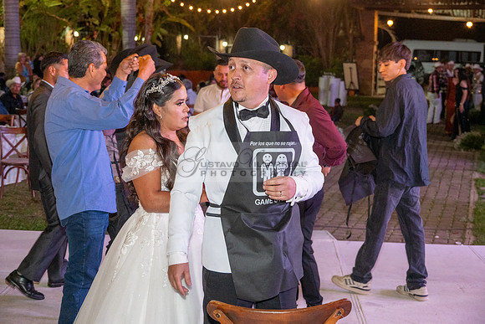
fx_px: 741
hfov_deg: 36.2
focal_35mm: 55
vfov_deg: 24.6
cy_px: 162
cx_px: 242
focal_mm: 55
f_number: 5.6
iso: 2500
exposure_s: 1/80
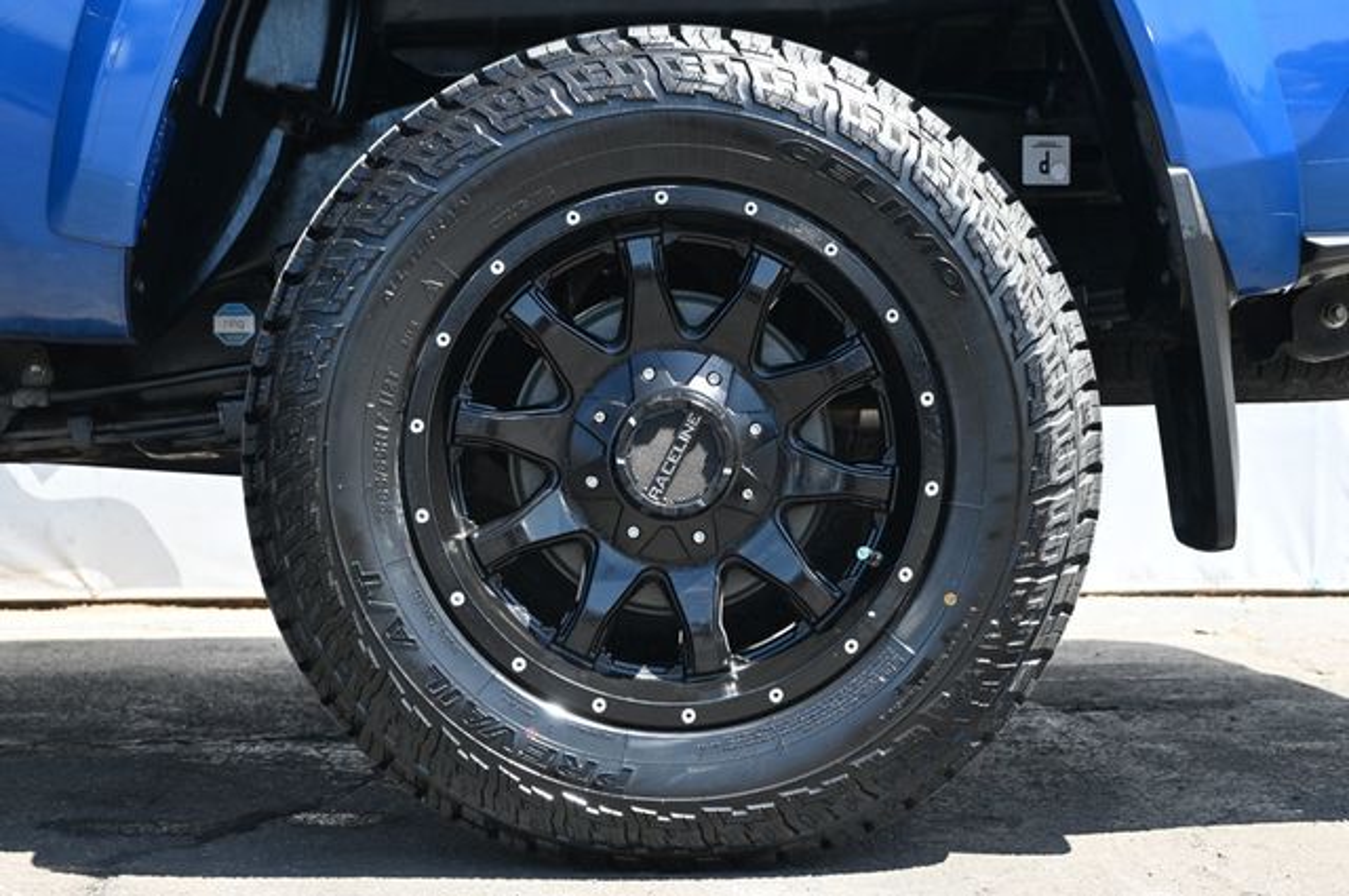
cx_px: 674
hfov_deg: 35.1
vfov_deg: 23.7
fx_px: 2133
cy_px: 448
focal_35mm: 57
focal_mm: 38
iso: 400
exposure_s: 1/200
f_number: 5.6
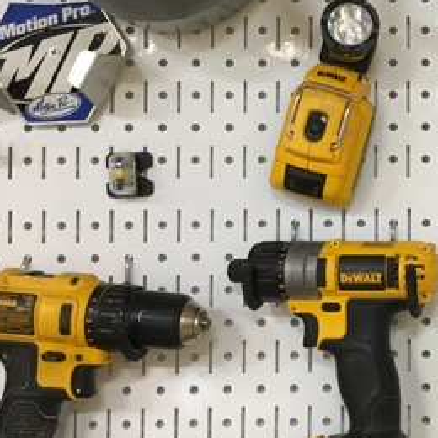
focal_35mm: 79
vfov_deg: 21.9
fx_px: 1131
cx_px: 559
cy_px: 167
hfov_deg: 20.2
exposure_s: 1/30
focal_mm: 4.15
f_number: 2.2
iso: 100
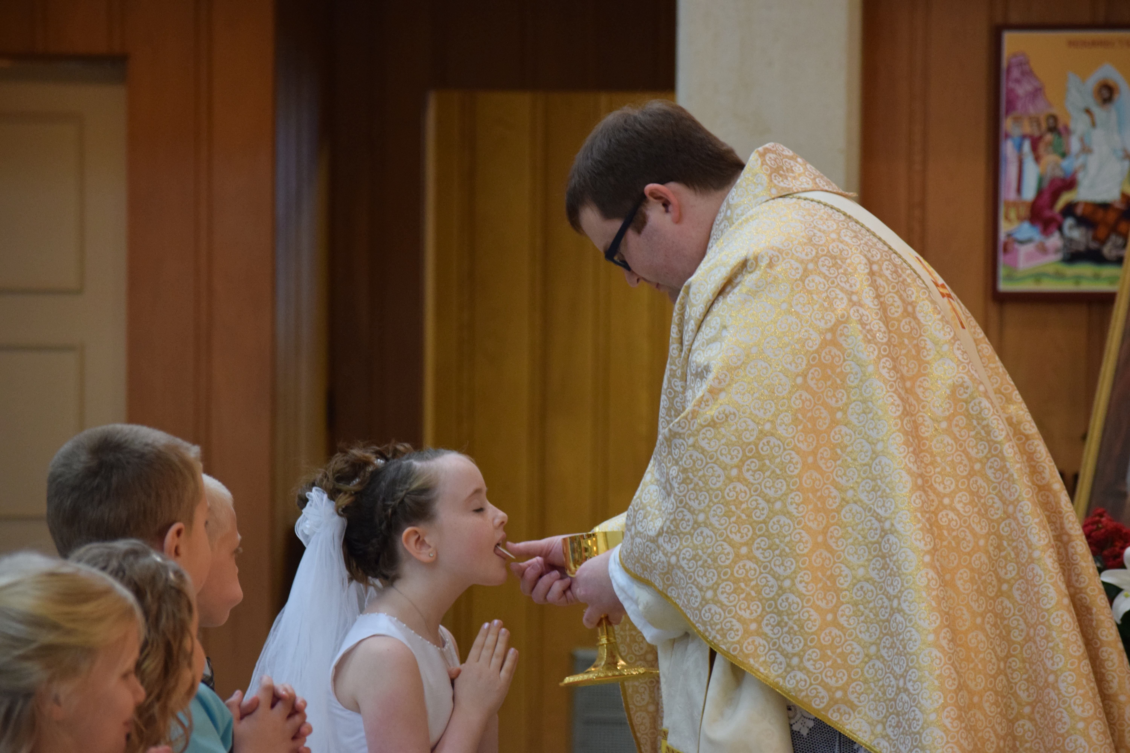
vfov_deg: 8.3
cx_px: 565
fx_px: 5179
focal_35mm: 165
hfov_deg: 12.5
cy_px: 376
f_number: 4.5
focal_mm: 110
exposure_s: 1/60
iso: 1400
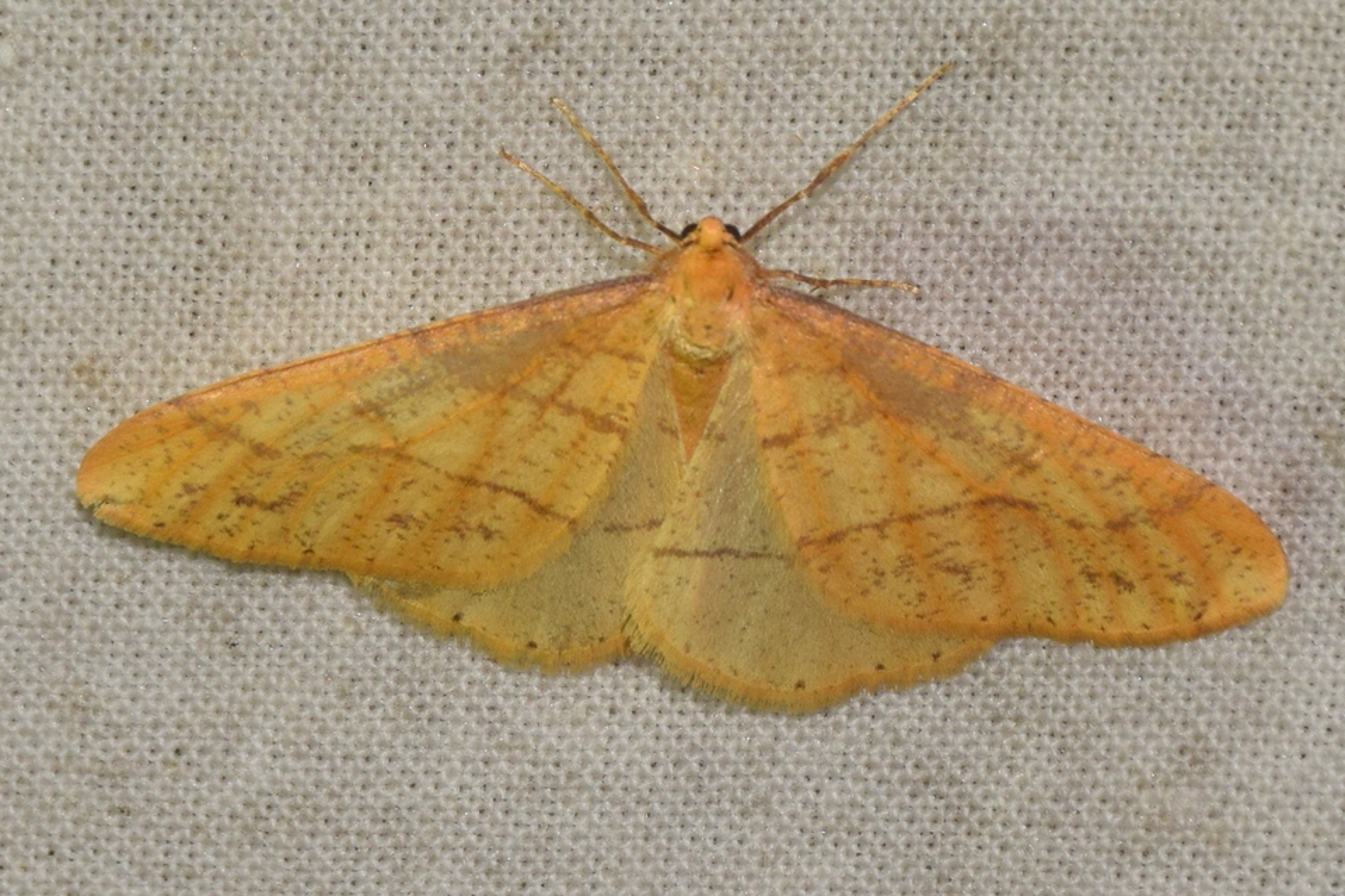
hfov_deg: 9.8
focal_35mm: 210
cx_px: 672
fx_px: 7845
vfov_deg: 6.5
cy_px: 448
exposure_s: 1/160
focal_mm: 140
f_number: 10
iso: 400
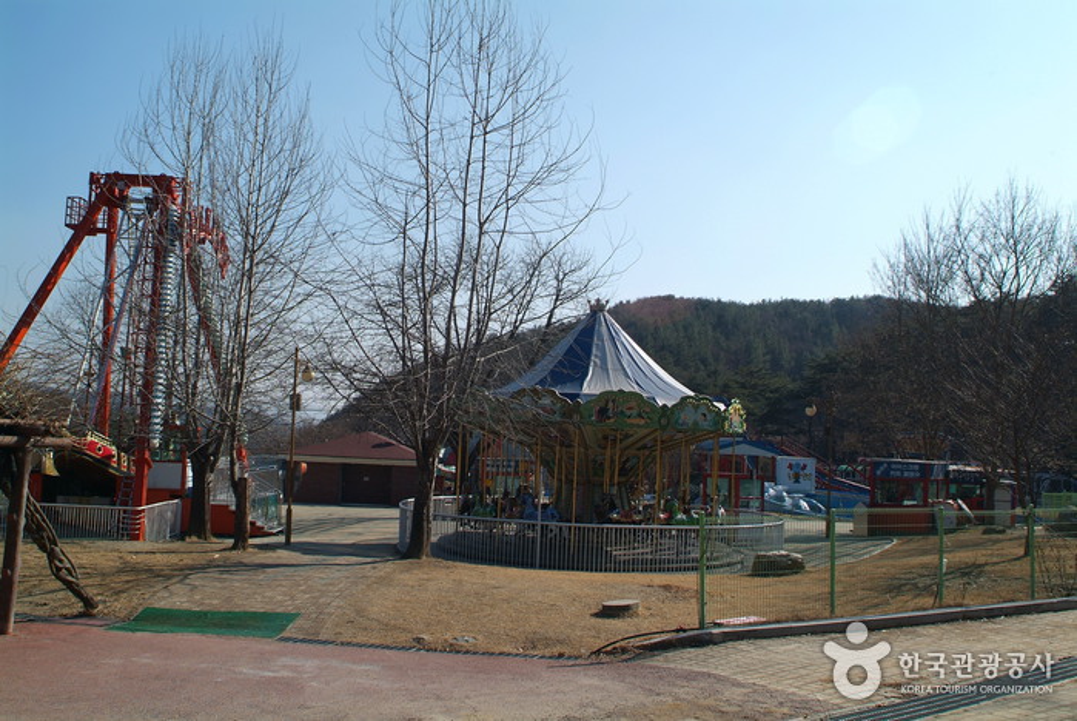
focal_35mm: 30
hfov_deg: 61.9
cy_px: 360
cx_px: 538
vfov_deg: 43.7
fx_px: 899
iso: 100
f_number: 8
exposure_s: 1/250
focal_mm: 20
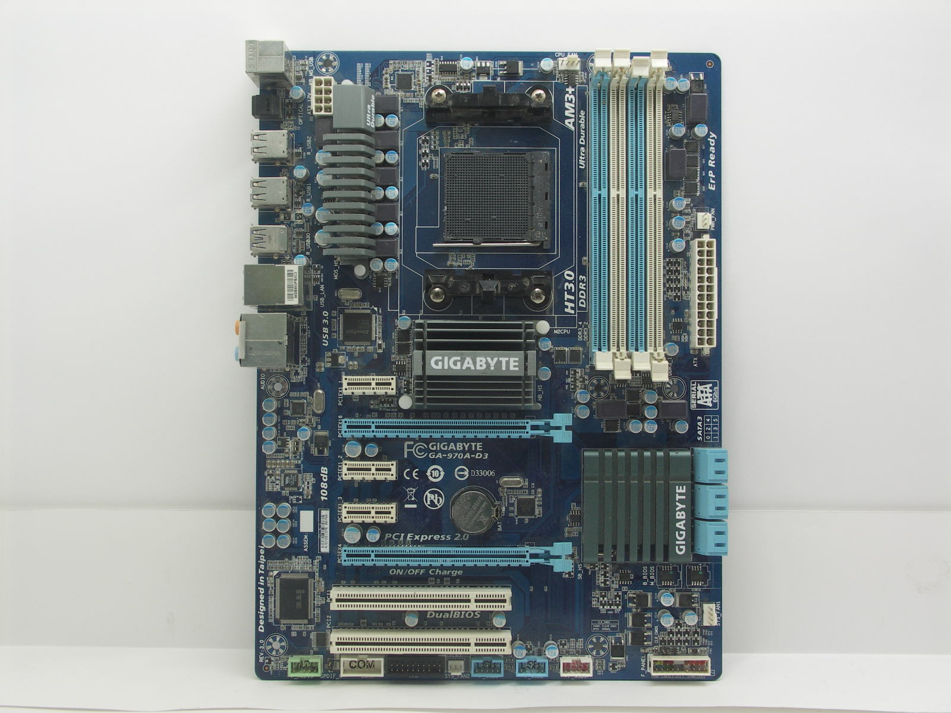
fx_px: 1154
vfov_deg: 34.3
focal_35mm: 42
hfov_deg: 44.8
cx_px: 476
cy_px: 356
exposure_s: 1/13
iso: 100
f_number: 5.6
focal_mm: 10.9
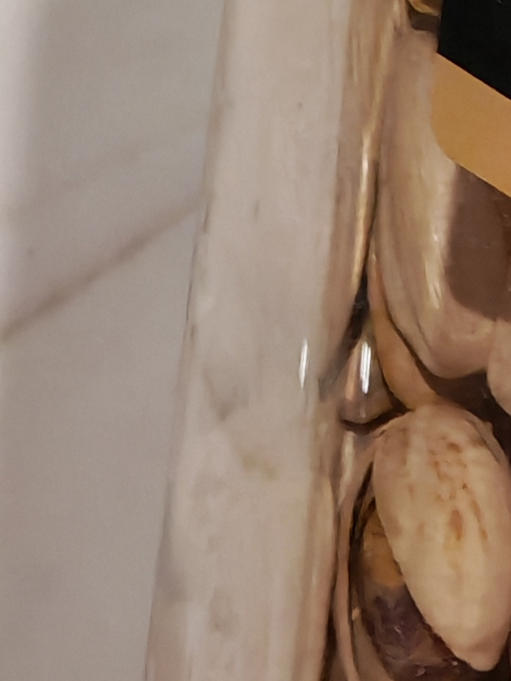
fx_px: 1614
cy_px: -95
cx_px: 786
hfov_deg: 16.3
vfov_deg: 22.3
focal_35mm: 82
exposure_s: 1/33
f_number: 2.2
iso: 500
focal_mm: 1.96
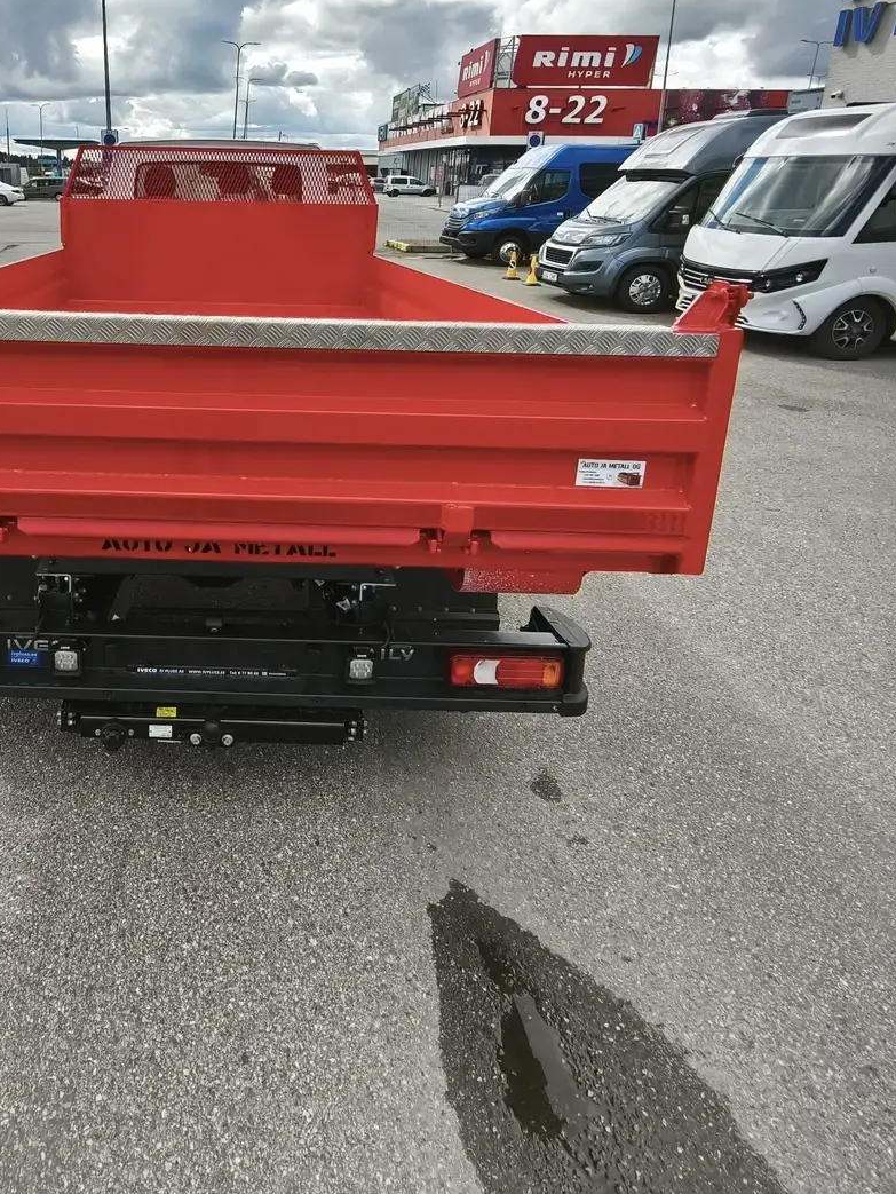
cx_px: 212
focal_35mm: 23
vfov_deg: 70.9
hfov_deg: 55.7
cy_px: 362
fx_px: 793
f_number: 2.2
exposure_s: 1/216
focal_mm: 1.91
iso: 50
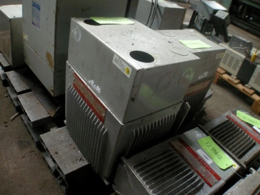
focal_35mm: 35
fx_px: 263
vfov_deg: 40.7
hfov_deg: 52.6
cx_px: 130
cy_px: 98
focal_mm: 7.5
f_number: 2.7
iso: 400
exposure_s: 1/25
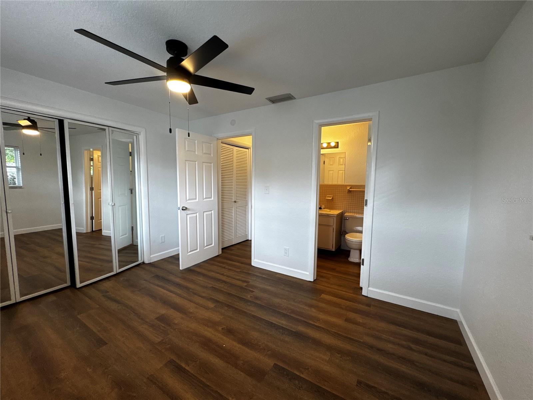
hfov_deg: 102.1
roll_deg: -0.5
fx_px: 216
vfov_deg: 85.7
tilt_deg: -5.6
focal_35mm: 14
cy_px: 200
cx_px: 266
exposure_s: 1/120
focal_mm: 2.22
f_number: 2.2
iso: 125
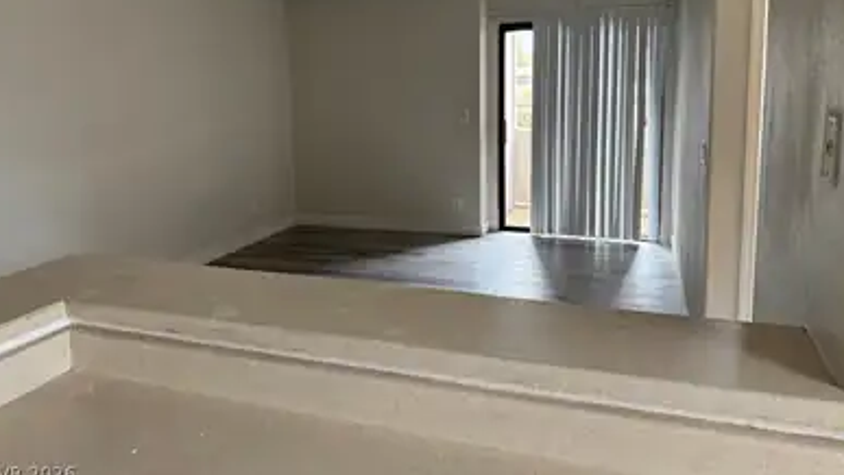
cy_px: 161
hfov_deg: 69.8
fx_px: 604
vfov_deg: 42.4
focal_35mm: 27
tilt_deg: -5.9
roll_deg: +2.0
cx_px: 419
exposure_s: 1/183
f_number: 1.78
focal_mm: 6.76
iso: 200
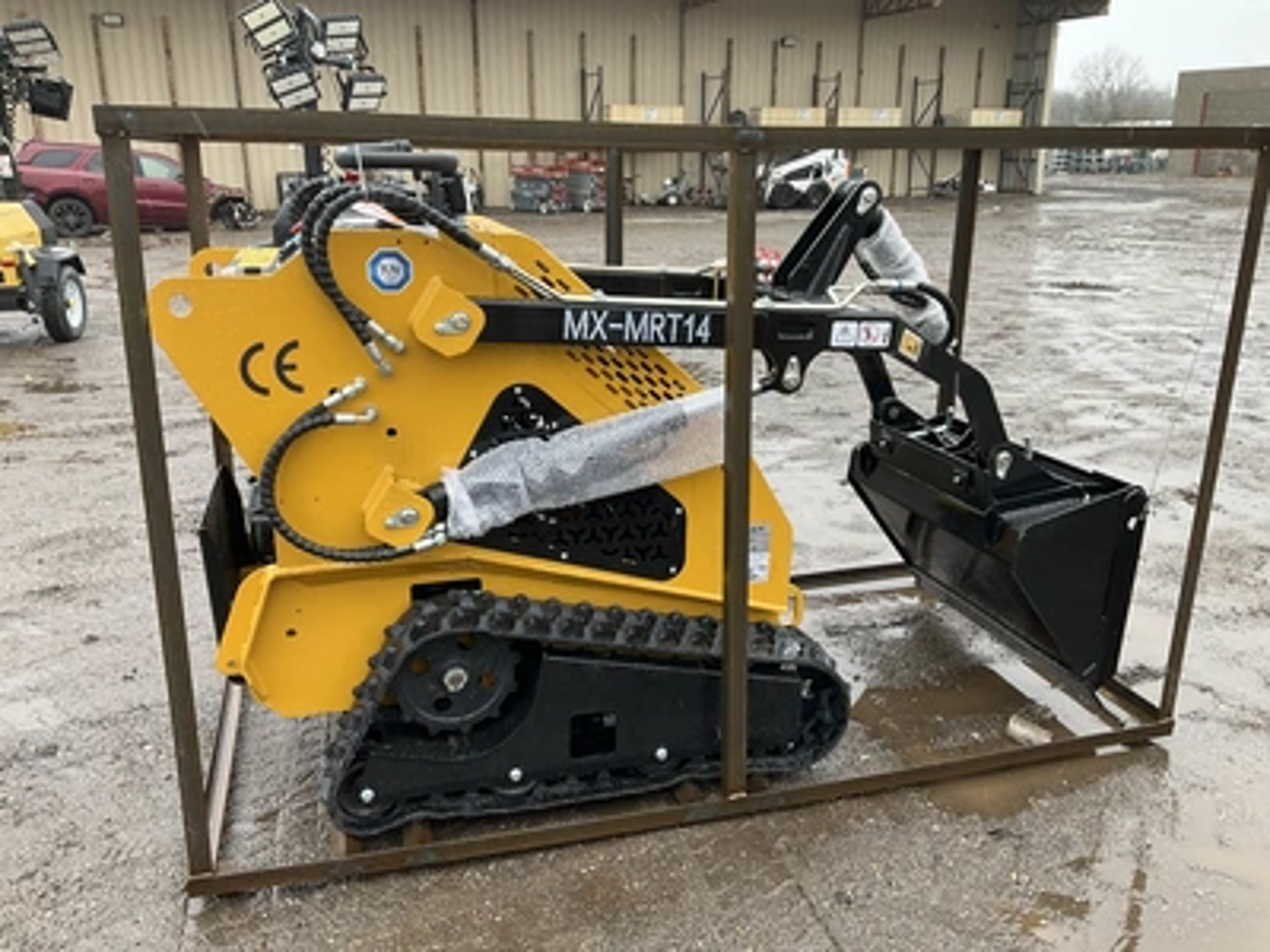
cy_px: 476
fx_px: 1064
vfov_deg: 48.2
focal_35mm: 29
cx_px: 635
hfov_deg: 61.7
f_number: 1.8
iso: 32
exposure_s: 1/122
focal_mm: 3
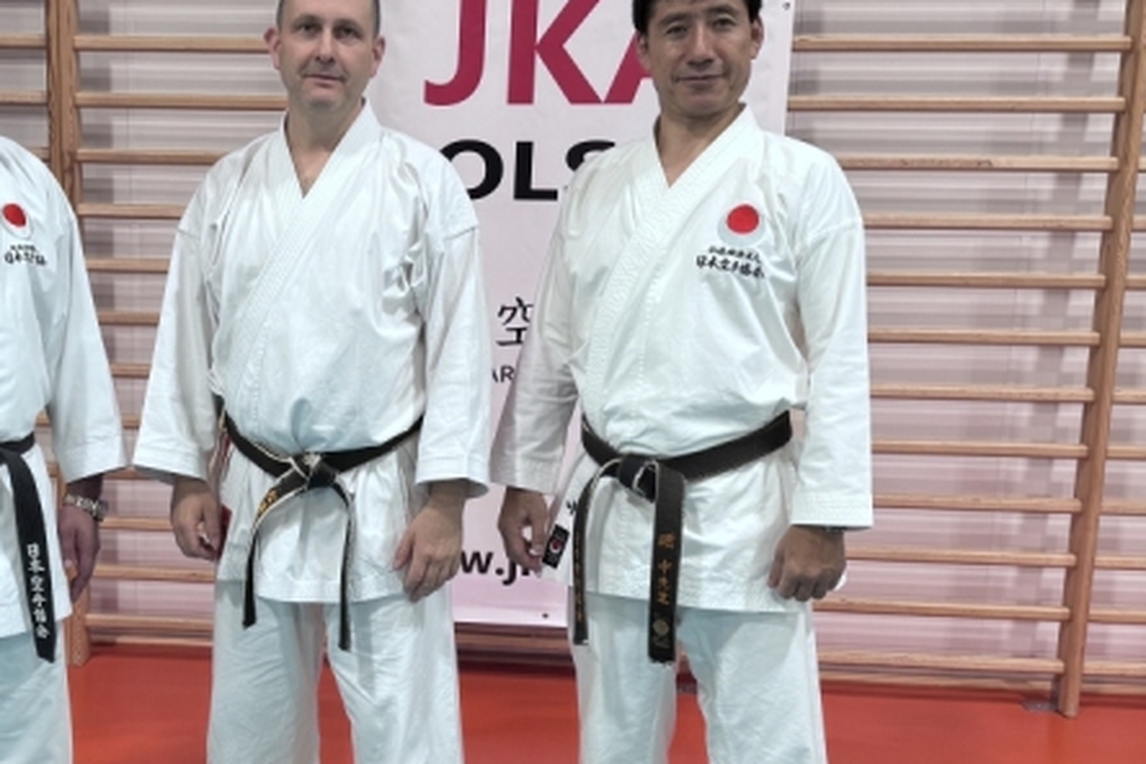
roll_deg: -0.4
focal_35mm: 45
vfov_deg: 29.8
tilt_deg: -10.1
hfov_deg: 42.6
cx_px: 325
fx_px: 1432
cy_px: 421
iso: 160
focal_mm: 6.76
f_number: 1.78
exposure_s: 1/100
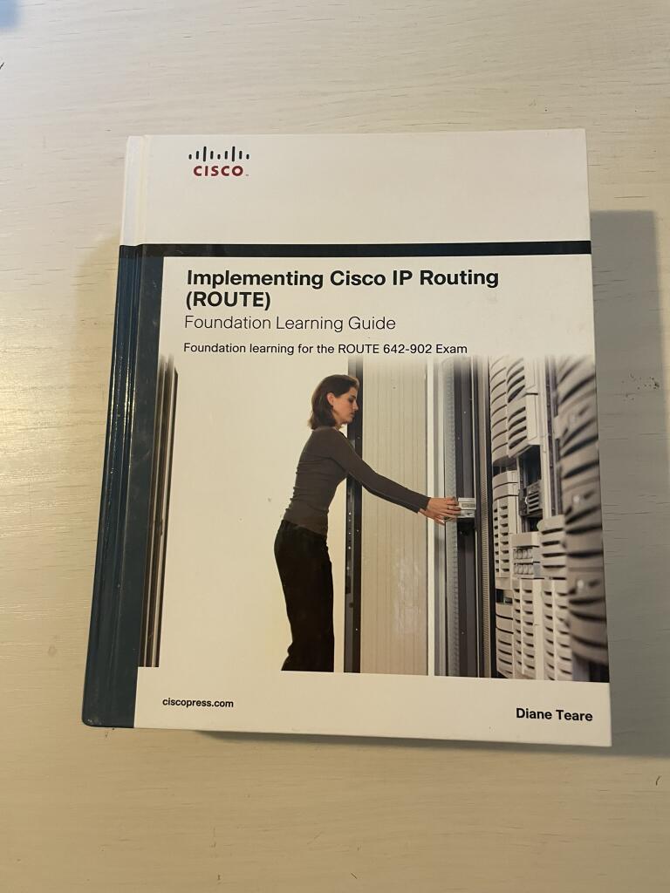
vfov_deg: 67.3
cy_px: 446
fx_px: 671
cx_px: 335
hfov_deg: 53.1
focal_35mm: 26
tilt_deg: -81.6
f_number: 1.6
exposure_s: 1/50
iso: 250
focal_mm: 4.2
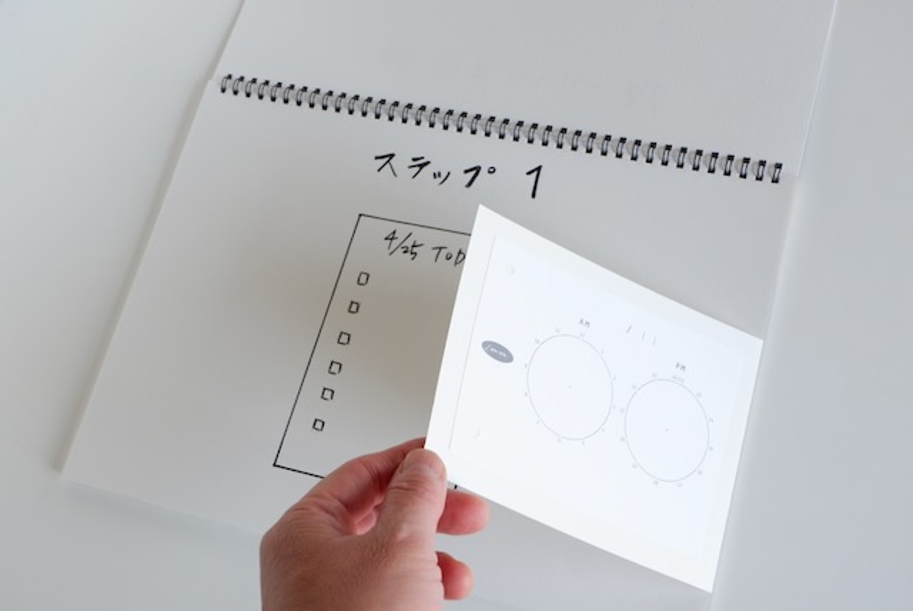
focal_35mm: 44
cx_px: 456
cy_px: 306
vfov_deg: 30.6
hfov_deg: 44.5
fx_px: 1117
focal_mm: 29.5
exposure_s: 1/30
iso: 320
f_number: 8
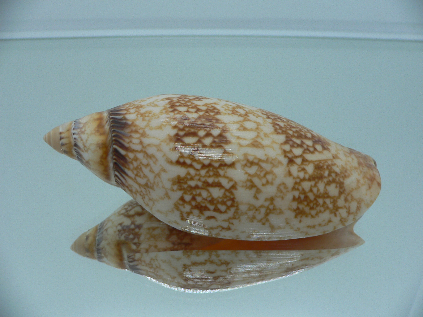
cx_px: 212
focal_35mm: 35
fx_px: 428
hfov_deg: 52.6
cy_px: 158
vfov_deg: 40.7
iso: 80
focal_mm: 4.6
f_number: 2.8
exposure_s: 1/60
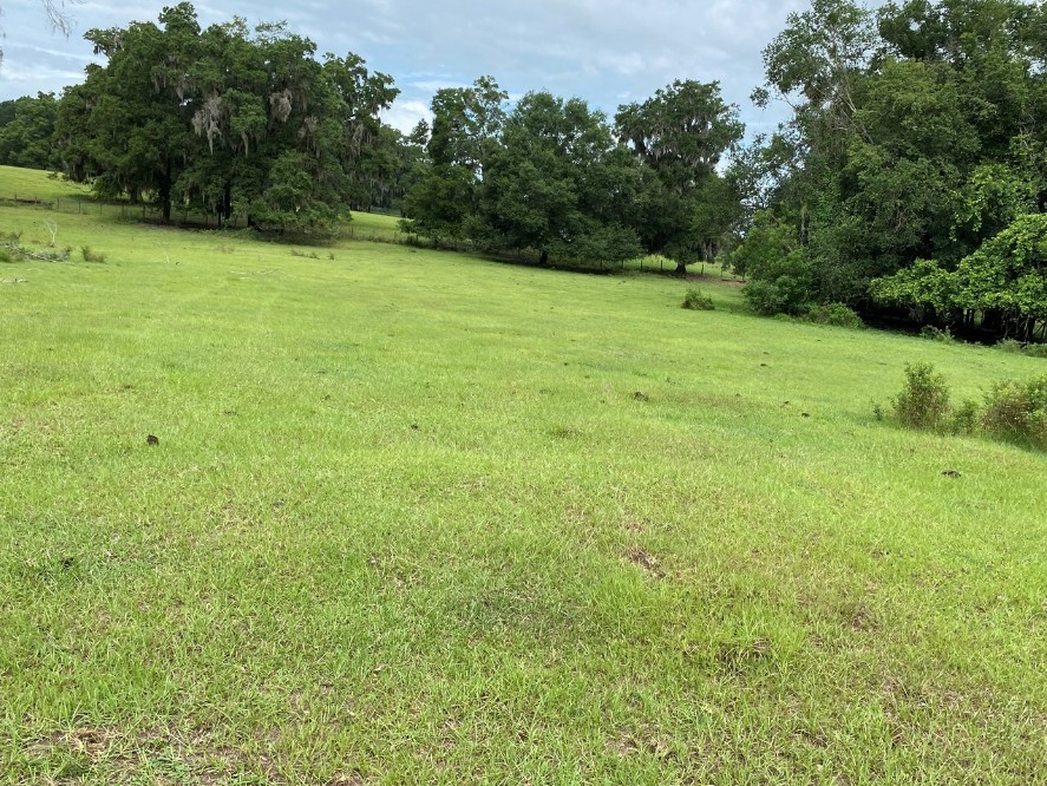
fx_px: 908
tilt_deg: -8.3
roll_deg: -6.7
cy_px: 395
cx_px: 568
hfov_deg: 59.9
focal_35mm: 30
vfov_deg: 46.8
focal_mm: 4.25
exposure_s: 1/1287
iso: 32
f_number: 1.8
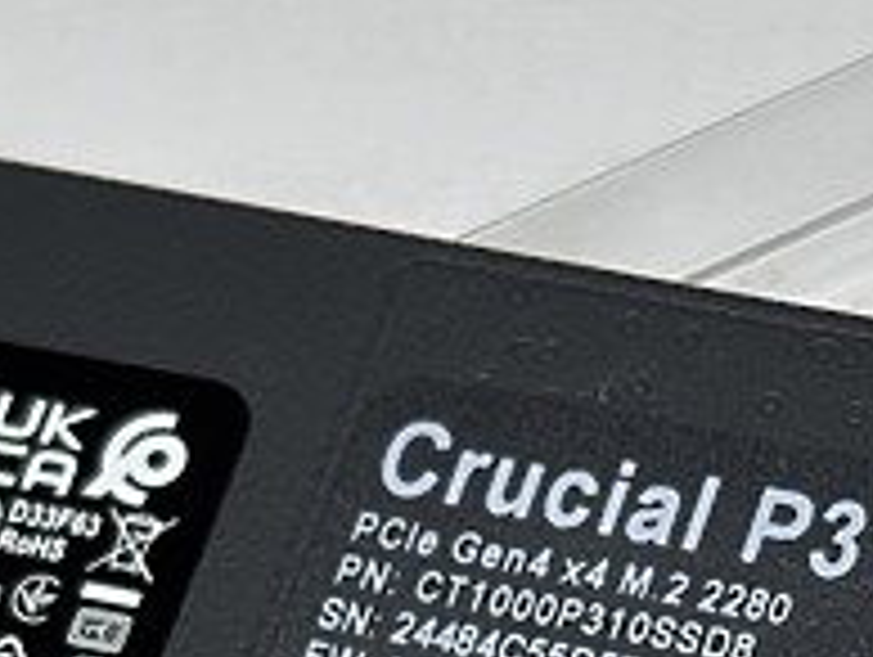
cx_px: 868
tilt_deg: -62.3
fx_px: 5277
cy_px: 772
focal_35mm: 209
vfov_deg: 7.1
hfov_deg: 9.4
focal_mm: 5.96
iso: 40
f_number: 1.6
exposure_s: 1/60
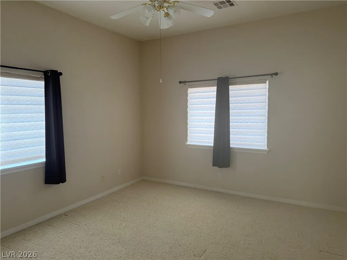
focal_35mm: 24
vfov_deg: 56.8
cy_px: 130
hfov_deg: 71.6
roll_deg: +0.2
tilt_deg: -4.4
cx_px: 174
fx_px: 241
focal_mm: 6.76
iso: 125
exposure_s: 1/121
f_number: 1.78
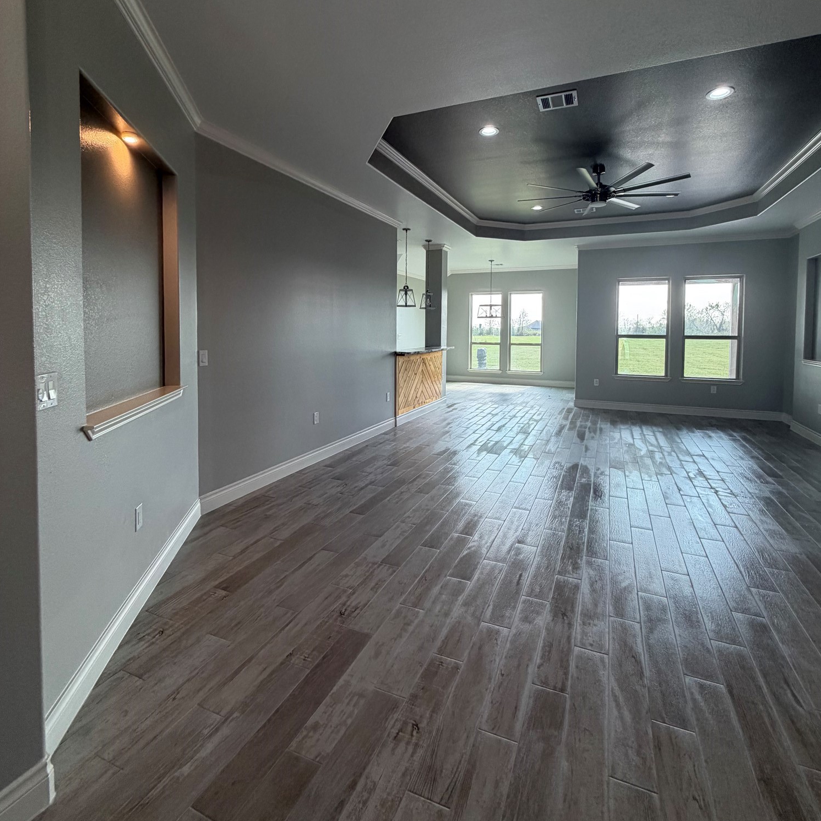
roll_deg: -0.7
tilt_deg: +0.4
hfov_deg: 83.9
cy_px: 350
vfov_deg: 83.4
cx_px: 422
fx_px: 456
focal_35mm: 17
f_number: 2.2
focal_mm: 2.22
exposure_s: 1/120
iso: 125
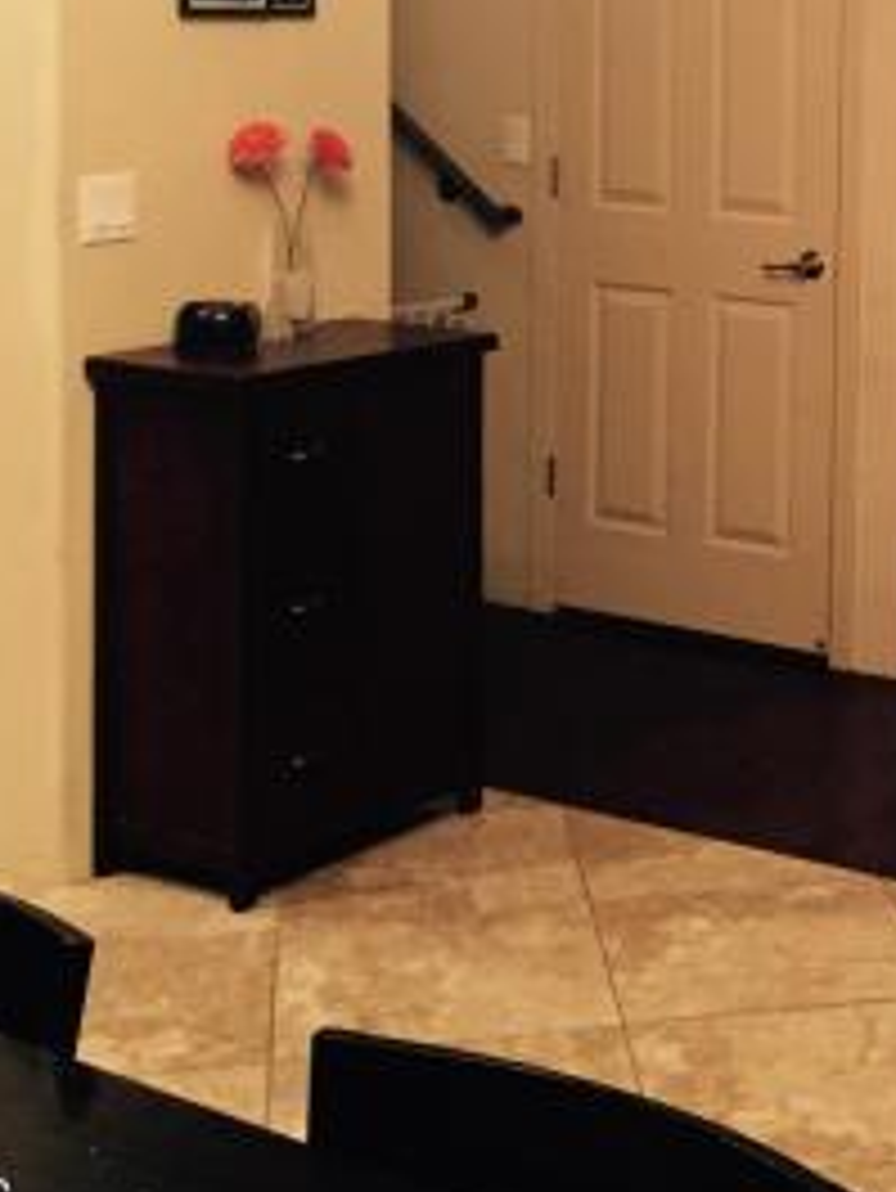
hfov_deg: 19.9
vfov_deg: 27.1
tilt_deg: -5.1
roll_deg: -2.0
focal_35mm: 70
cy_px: 211
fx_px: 2414
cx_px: 1027
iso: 250
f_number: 2.2
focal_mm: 4.15
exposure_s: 1/24
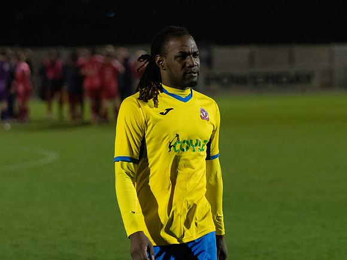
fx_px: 2062
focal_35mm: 206
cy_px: 105
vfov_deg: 7.2
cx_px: 190
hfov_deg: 9.6
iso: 5000
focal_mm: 107
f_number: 2.8
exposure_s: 1/1000
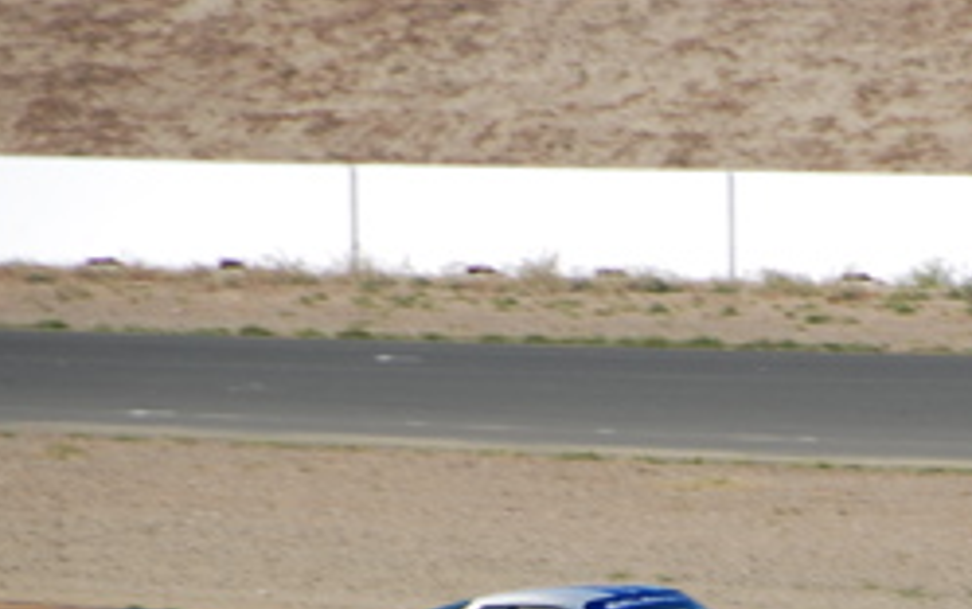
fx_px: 20835
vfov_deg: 1.7
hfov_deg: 2.7
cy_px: 800
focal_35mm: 786
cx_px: 966
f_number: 5.6
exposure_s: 1/500
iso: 100
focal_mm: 200
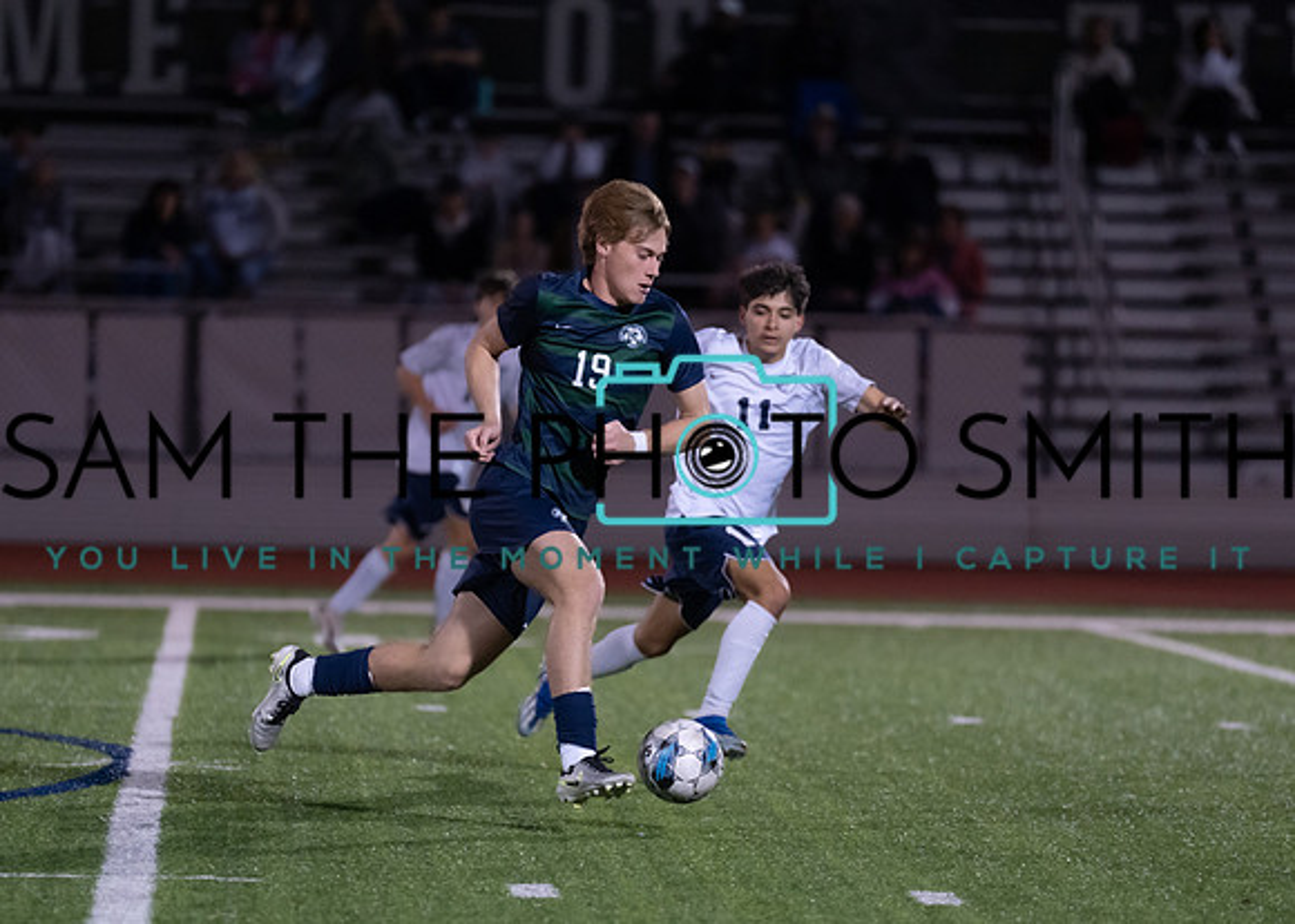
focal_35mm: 300
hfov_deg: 6.7
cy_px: 582
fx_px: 11024
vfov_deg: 4.8
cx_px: 593
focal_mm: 200
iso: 2500
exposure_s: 1/1000
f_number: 2.8
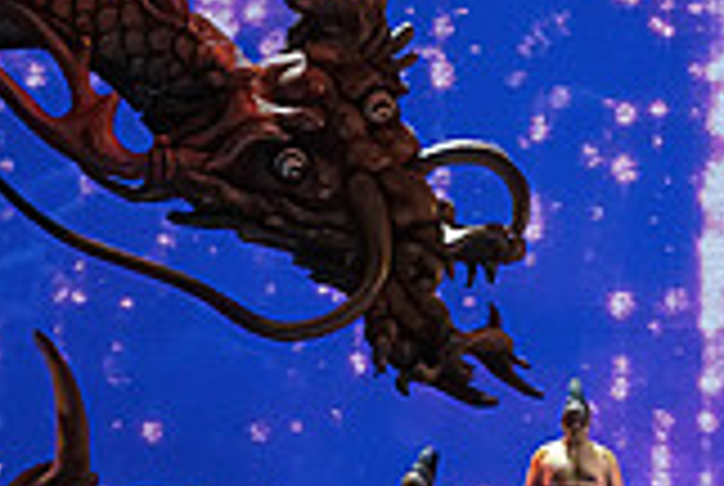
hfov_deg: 8.0
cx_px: 1088
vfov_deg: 5.5
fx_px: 5077
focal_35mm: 252
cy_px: 587
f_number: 10
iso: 20000
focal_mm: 70
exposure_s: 1/1000
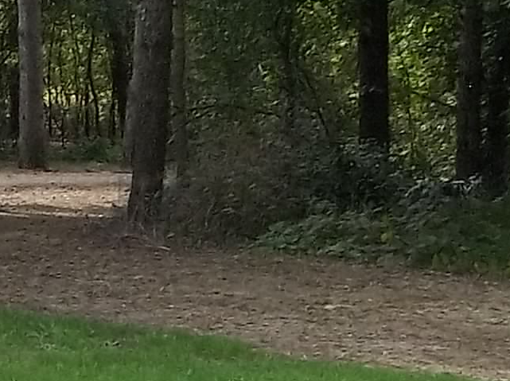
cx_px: -383
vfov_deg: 7.6
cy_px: 380
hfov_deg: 9.7
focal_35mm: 194
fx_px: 2854
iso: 80
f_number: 3.5
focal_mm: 4.9
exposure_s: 1/125
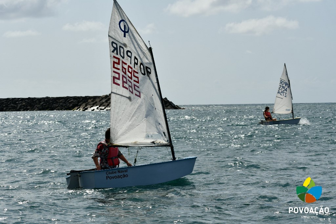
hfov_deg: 17.5
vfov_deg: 11.7
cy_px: 112
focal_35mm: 117
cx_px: 168
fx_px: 1092
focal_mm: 78
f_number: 10
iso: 100
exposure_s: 1/800
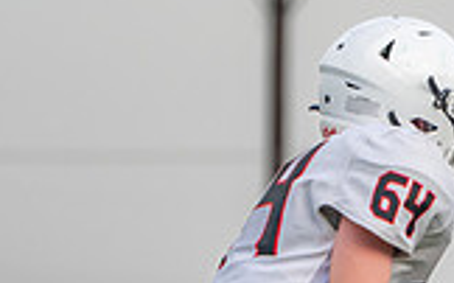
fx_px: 14343
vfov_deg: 1.1
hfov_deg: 1.8
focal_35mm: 1160
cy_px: 402
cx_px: 620
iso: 1000
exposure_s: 1/1600
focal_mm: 244
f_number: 5.6
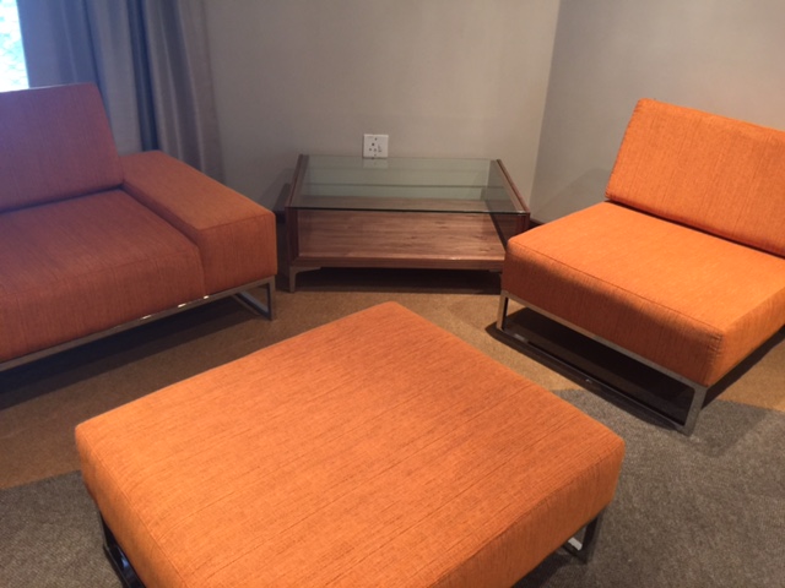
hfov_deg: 61.7
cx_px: 392
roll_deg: -2.6
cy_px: 294
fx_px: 658
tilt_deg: -28.7
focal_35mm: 29
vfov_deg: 48.2
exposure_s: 1/4
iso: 64
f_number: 2.2
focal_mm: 4.15
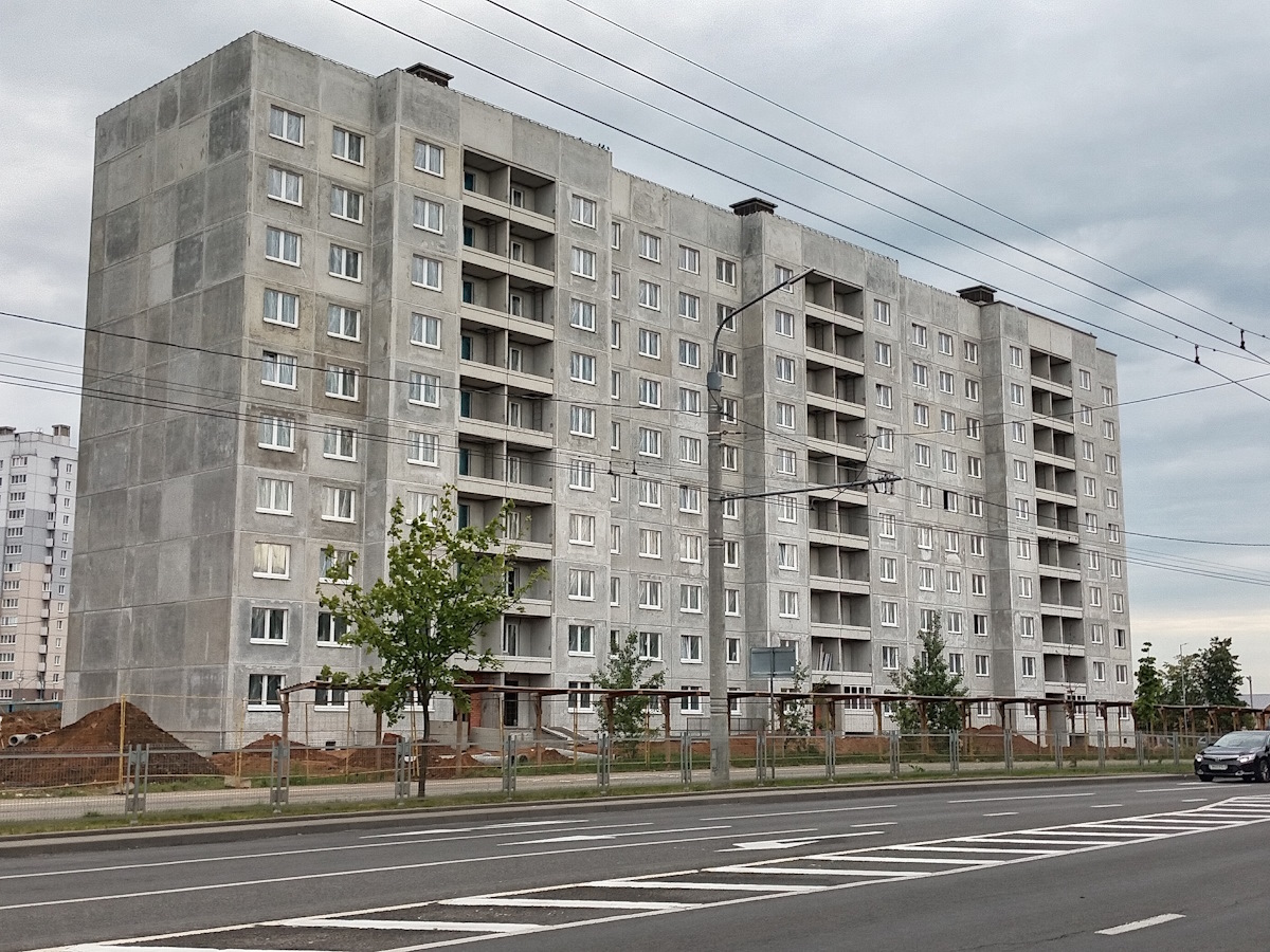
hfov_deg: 45.8
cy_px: 476
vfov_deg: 35.1
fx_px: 1504
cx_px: 635
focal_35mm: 41
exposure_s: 1/326
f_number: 1.8
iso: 102
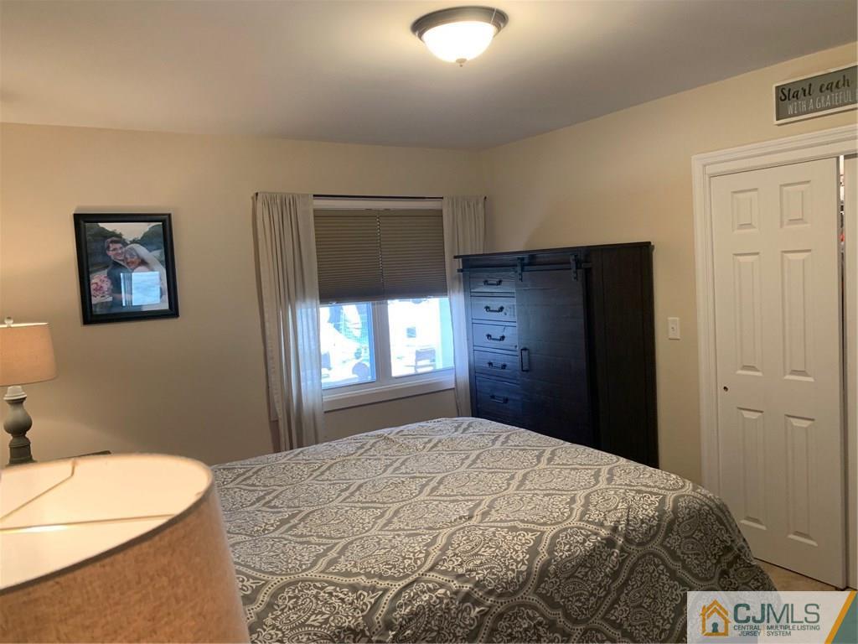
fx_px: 644
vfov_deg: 53.1
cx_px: 429
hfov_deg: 67.3
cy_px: 322
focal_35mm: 26
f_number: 1.8
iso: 250
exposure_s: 1/60
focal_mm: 4.25
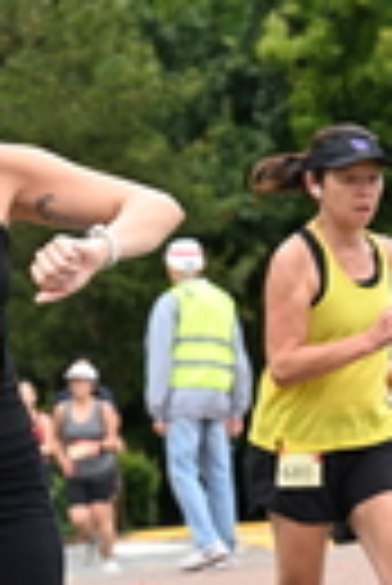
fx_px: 3926
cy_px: 252
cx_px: -119
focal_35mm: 241
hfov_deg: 5.7
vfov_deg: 8.5
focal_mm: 57
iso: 1600
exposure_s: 1/800
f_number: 4
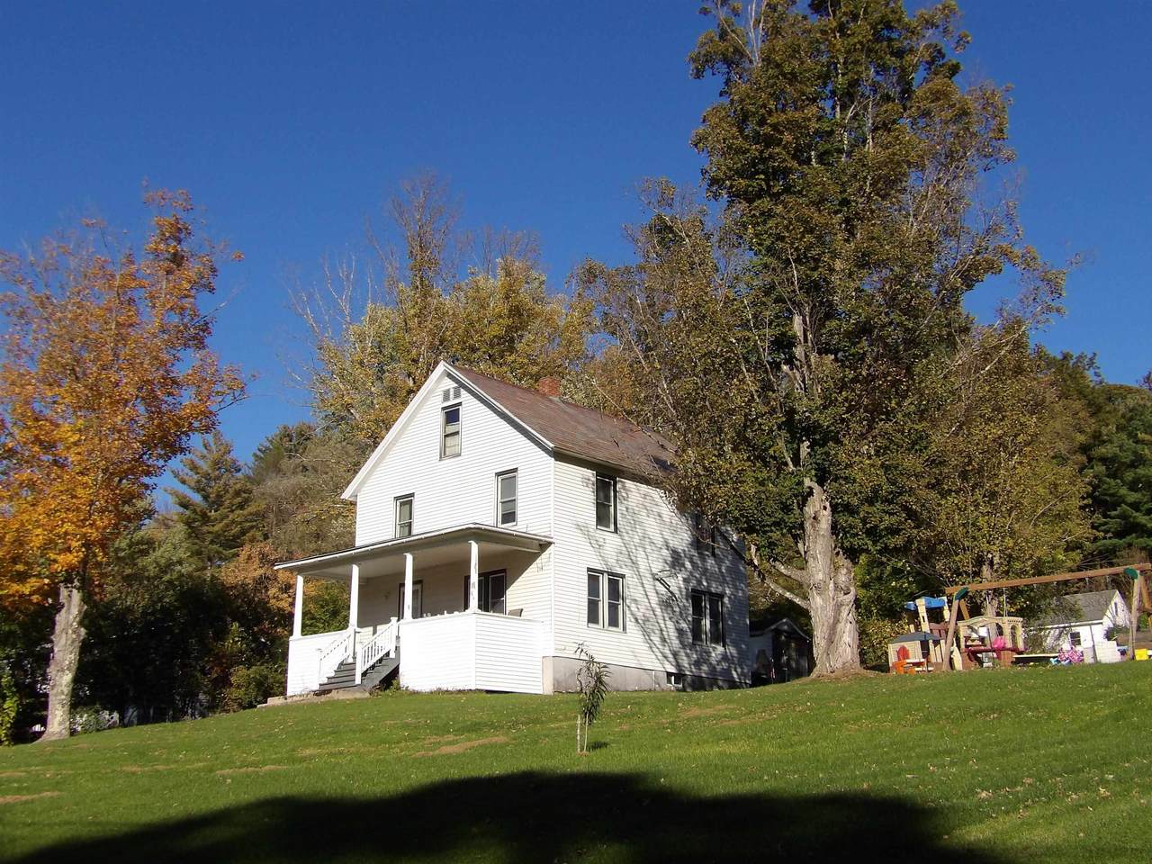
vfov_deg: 36.8
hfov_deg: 47.9
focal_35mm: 39
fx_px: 1298
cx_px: 576
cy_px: 432
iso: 100
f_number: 3.7
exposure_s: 1/965
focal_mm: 7
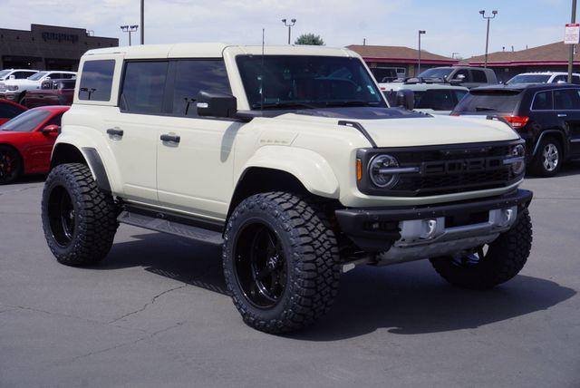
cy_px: 194
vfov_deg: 25.1
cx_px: 290
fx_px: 871
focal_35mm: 54
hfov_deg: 36.8
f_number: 11
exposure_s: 1/160
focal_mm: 36
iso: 100
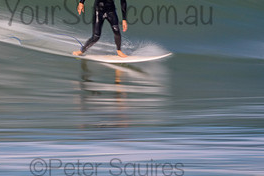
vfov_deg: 0.8
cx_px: 107
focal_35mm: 1645
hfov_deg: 1.3
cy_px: 2
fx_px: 12062
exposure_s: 1/20
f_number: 18
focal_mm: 500
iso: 100
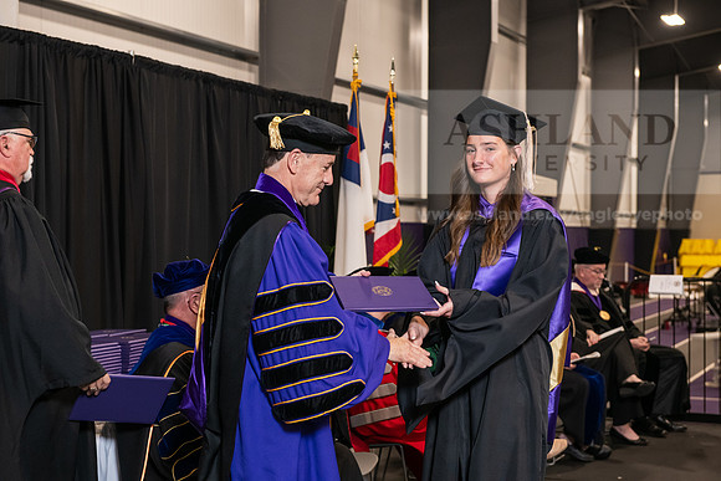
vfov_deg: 21.9
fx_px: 1242
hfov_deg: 32.4
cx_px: 360
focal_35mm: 62
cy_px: 240
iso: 2000
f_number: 5
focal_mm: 62
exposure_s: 1/125
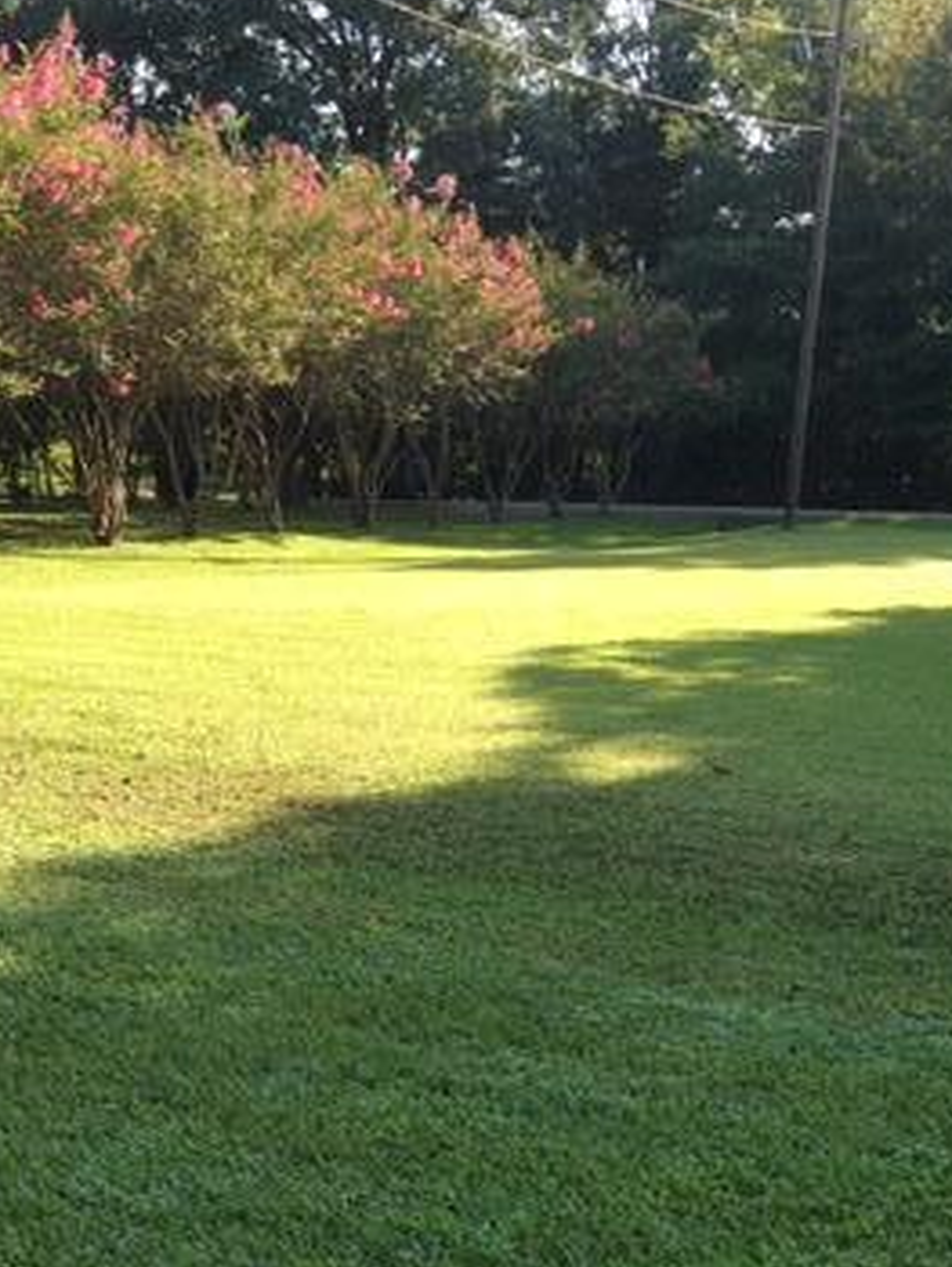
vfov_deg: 34.8
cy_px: 1043
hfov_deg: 27.3
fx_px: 1941
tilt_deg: -18.1
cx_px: 655
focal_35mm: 53
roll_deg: -4.1
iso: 25
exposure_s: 1/270
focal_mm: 4.15
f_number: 2.2
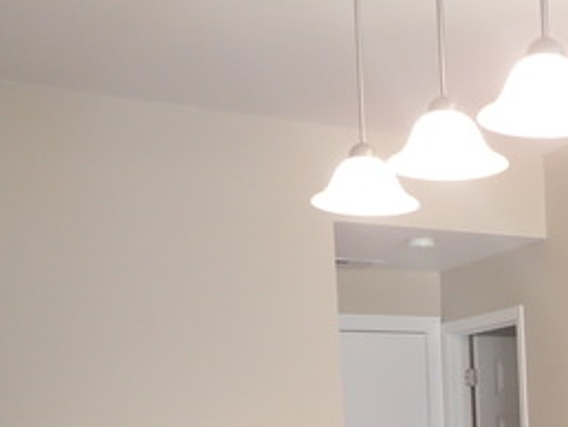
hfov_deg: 28.6
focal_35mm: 62
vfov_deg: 22.2
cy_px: 486
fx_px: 1018
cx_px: 610
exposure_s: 1/60
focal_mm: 4.5
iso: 160
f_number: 2
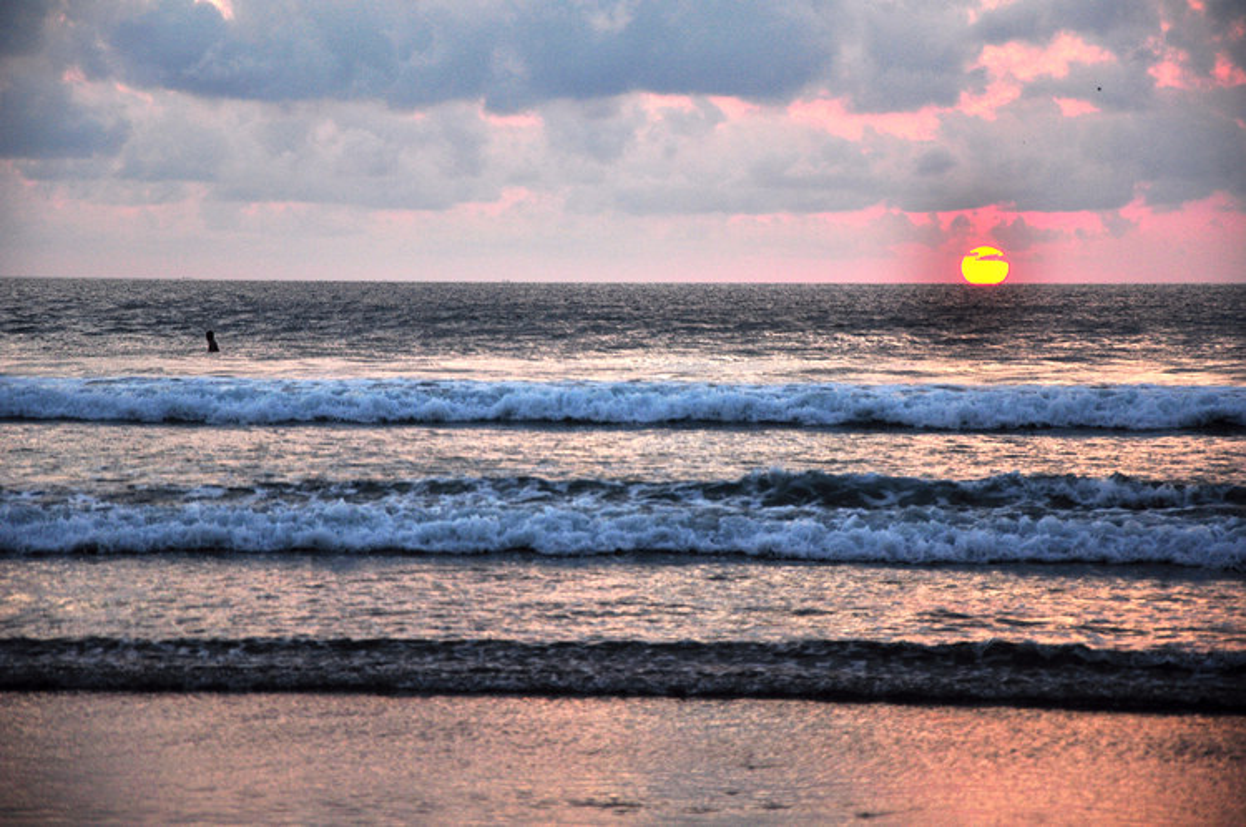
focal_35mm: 138
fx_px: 4770
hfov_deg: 14.9
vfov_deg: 9.9
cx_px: 623
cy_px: 414
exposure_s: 1/200
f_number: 5.6
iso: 200
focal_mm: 92
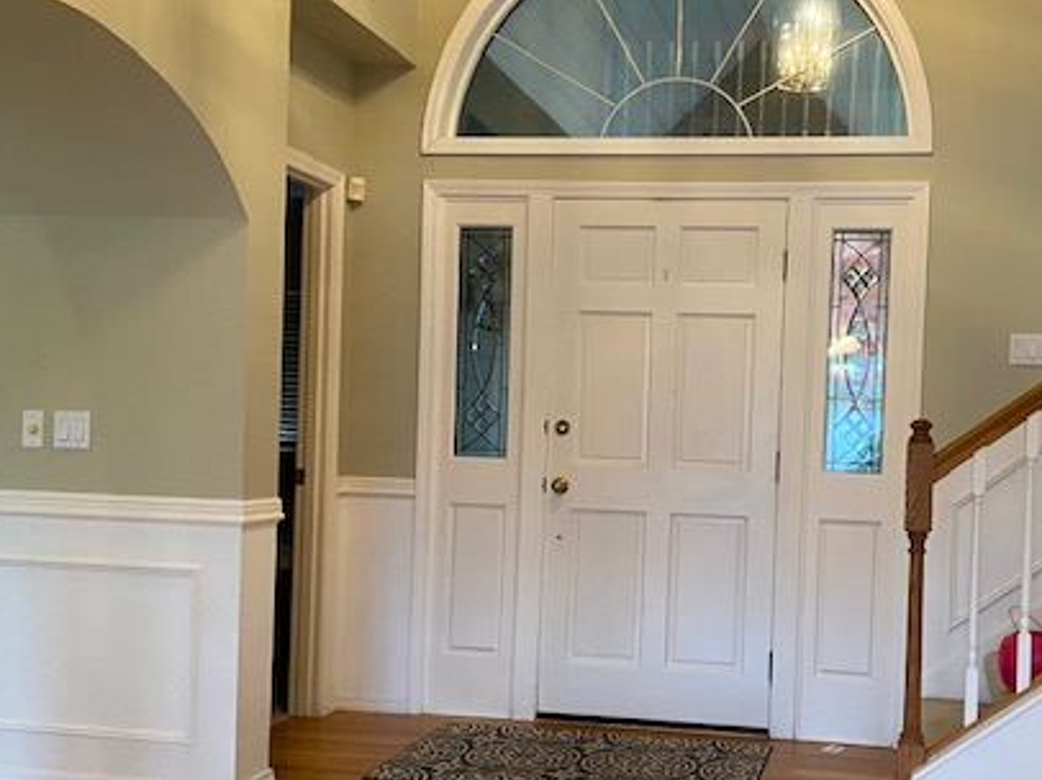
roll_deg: -2.2
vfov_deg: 35.0
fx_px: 1233
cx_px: 683
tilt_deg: -1.6
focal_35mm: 41
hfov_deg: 45.2
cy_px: 472
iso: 320
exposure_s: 1/60
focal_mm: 4.25
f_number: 1.8
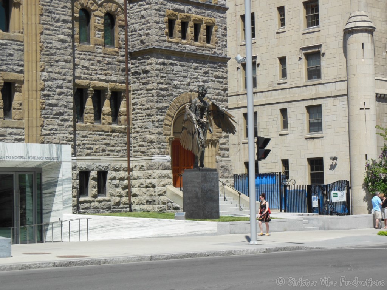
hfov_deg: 25.7
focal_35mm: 76
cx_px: 194
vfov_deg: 19.4
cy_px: 145
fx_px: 850
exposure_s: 1/800
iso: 125
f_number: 4.4
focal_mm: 13.6
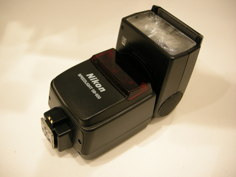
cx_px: 118
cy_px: 88
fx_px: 245
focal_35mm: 36
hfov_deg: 51.4
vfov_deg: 39.7
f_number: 2.7
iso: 195
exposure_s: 1/59.8
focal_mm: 7.5
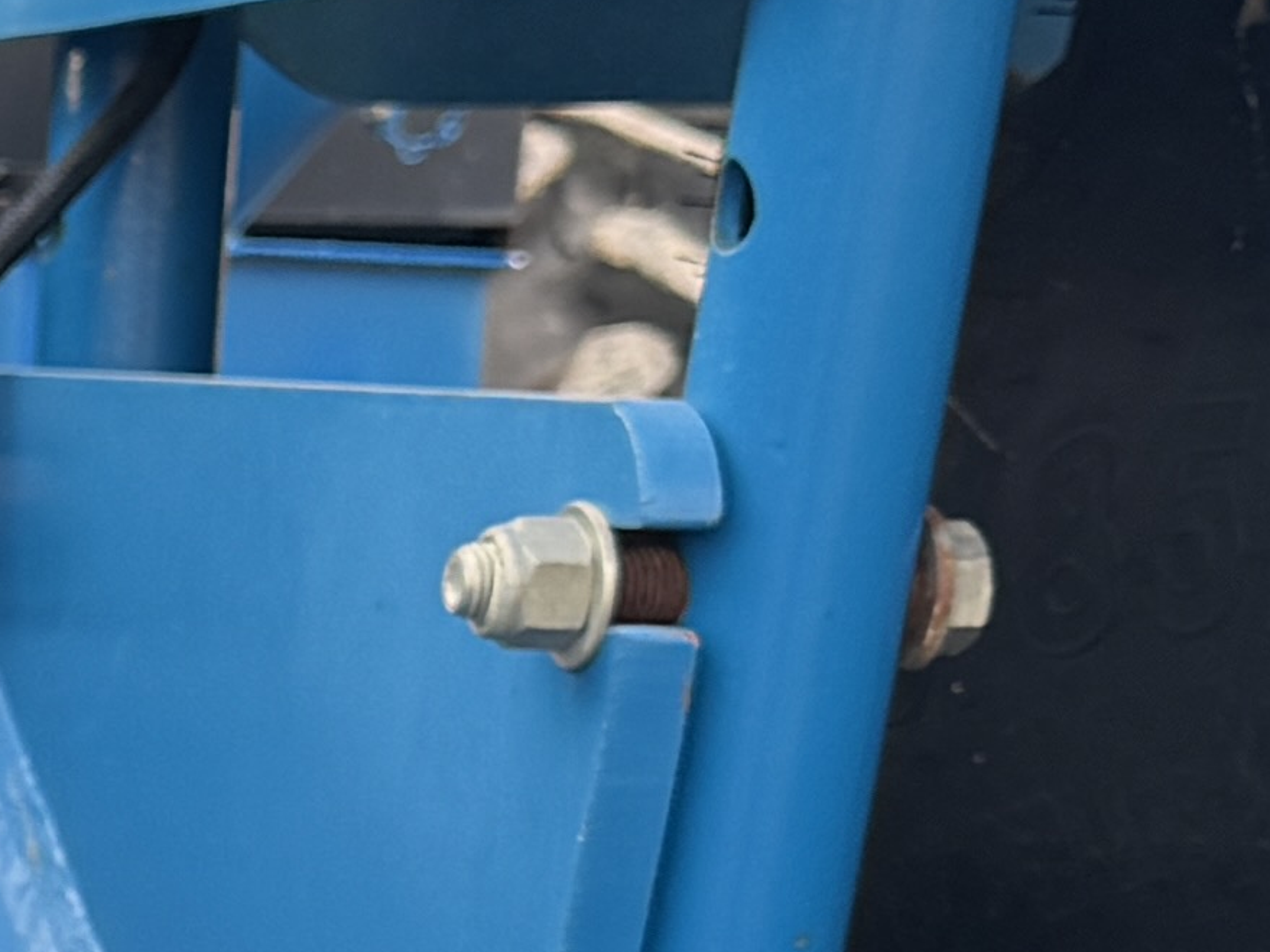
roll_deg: -0.8
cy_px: 1271
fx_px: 5723
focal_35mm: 156
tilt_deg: -9.1
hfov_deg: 11.2
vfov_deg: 9.3
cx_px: -1468
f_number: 1.78
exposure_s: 1/121
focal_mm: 6.76
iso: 64
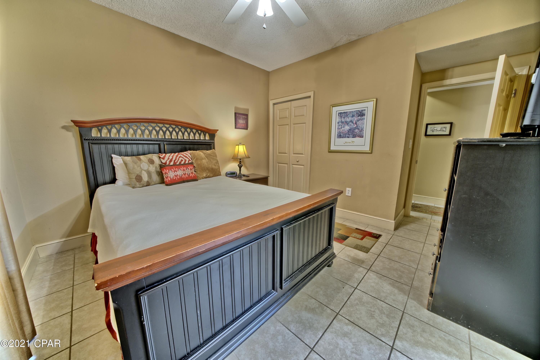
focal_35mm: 12
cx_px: 270
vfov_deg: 90.0
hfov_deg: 112.6
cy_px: 180
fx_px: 180
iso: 200
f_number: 19
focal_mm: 12
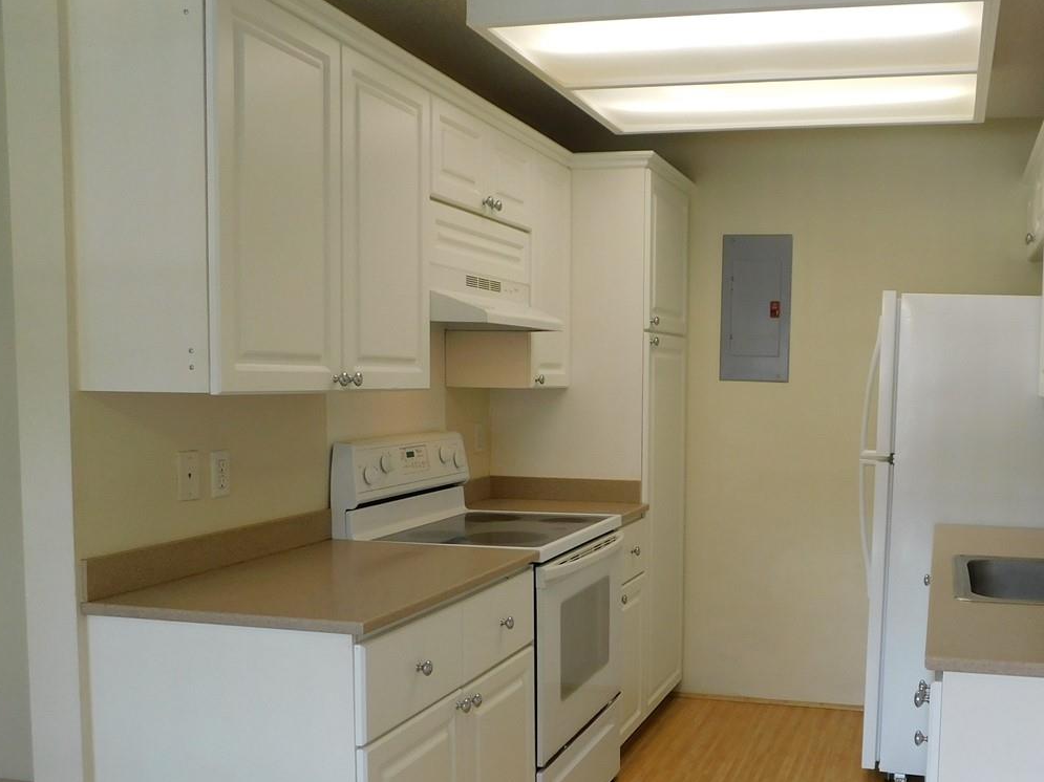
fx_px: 1116
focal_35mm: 37
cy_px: 492
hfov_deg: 49.2
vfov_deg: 38.4
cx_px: 708
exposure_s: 1/100
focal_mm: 4
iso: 125
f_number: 3
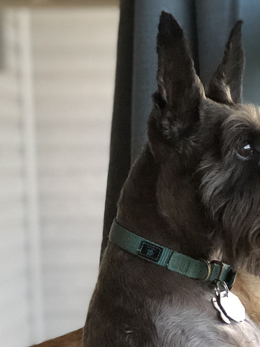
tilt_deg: -8.4
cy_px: 369
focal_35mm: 137
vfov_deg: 14.1
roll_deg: +1.1
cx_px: 222
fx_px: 1373
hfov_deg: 10.8
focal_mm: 6.6
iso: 640
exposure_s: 1/61
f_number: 2.8
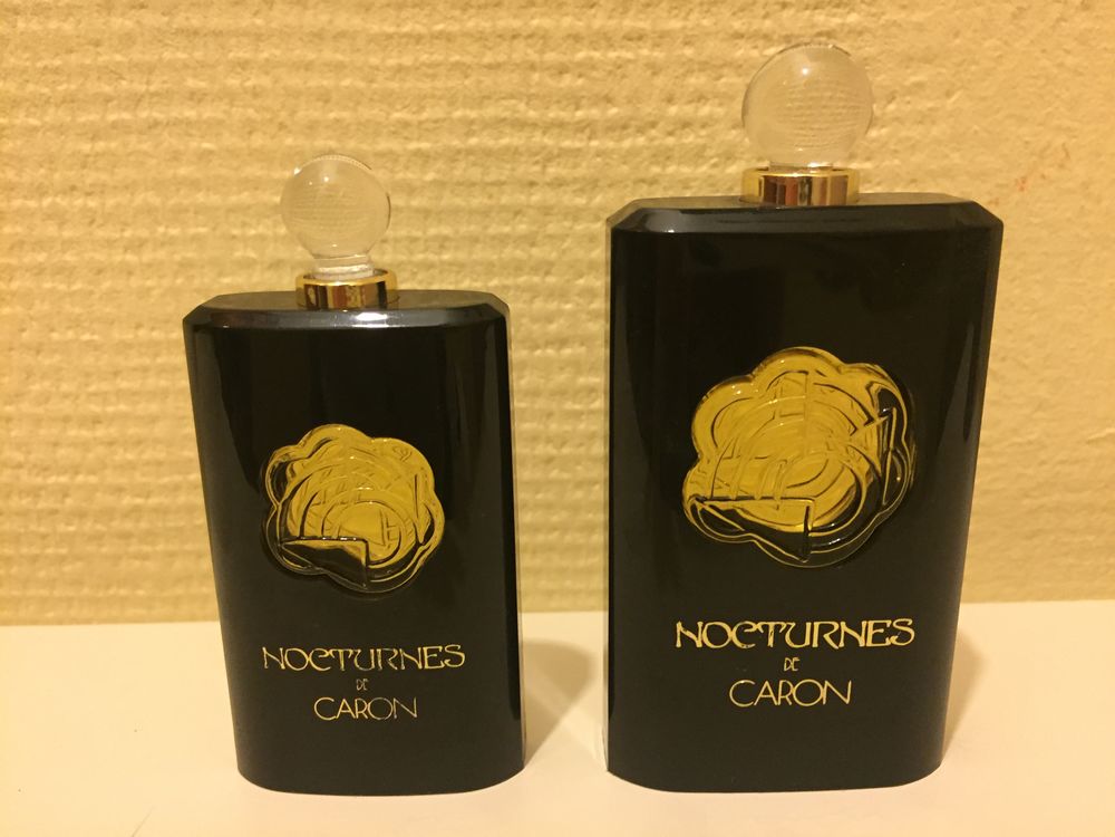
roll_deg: -0.2
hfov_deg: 61.7
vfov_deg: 48.2
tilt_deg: -19.5
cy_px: 418
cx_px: 558
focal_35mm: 29
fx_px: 934
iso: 250
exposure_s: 1/25
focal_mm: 4.15
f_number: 2.2
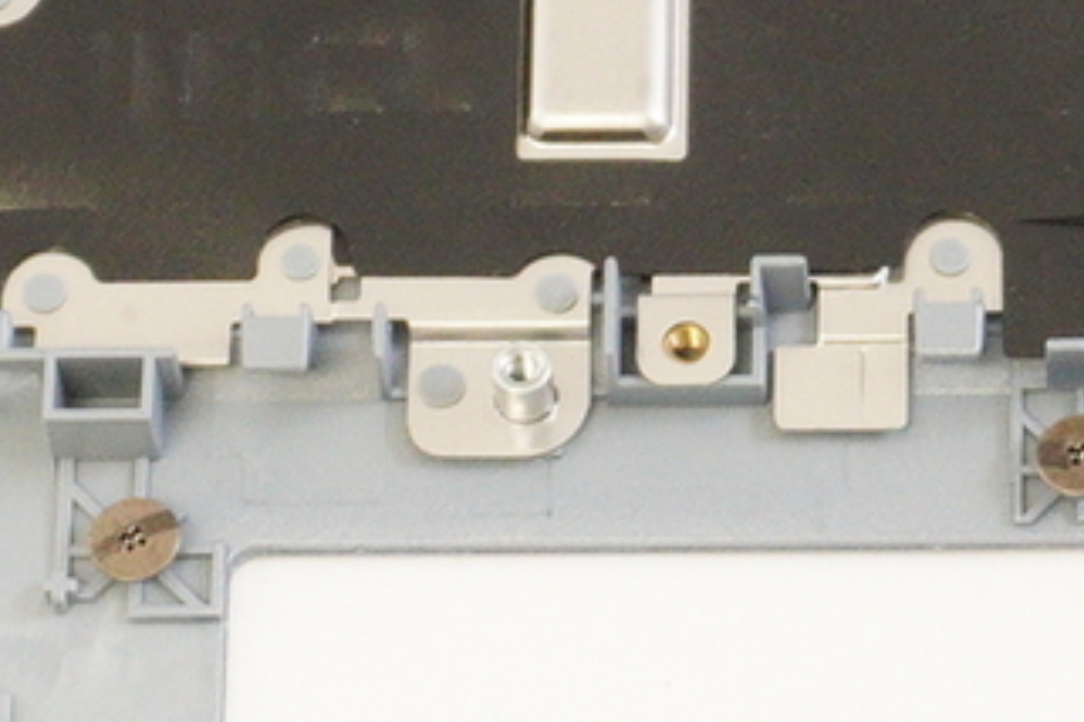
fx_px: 8789
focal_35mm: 292
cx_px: 983
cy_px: 297
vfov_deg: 4.7
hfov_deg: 7.0
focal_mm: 25
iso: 1000
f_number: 5.6
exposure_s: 1/30
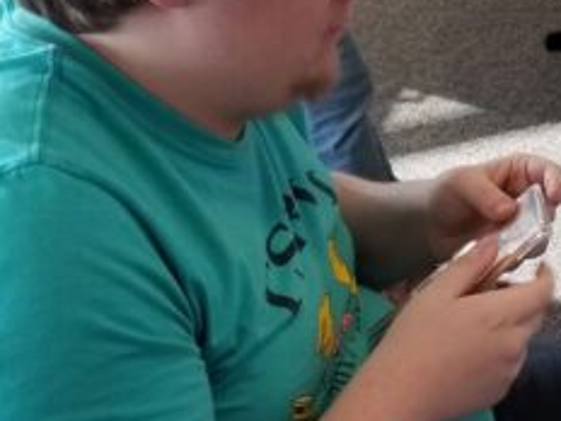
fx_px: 1394
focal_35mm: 86
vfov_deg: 17.1
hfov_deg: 20.7
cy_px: 256
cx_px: 730
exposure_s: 1/60
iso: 80
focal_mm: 4.25
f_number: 1.7
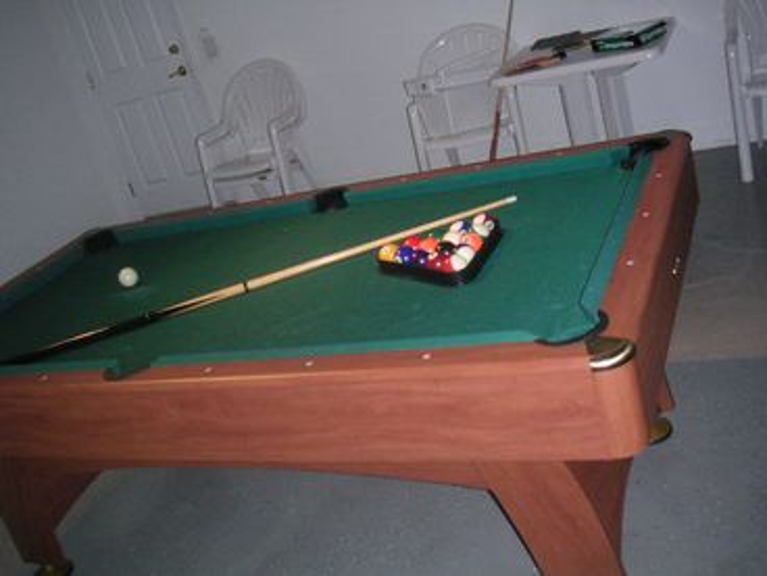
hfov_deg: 49.0
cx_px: 384
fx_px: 842
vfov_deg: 37.7
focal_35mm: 38
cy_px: 288
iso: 160
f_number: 2.8
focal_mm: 6
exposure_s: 1/45
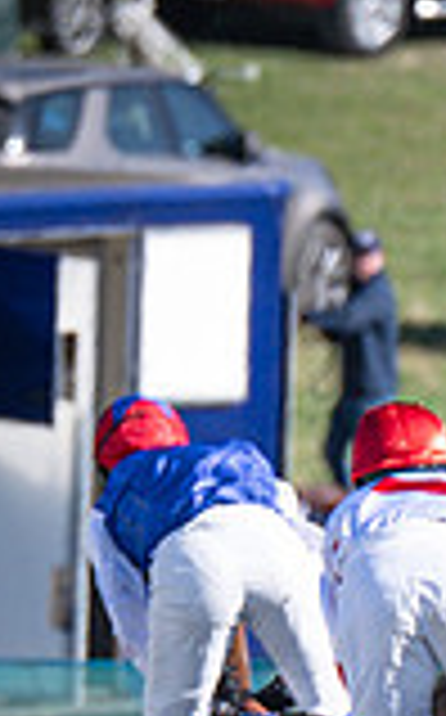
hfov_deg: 0.7
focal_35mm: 1878
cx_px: 1027
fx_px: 36623
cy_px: 730
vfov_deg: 1.1
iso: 200
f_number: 4
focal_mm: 200
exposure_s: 1/1600
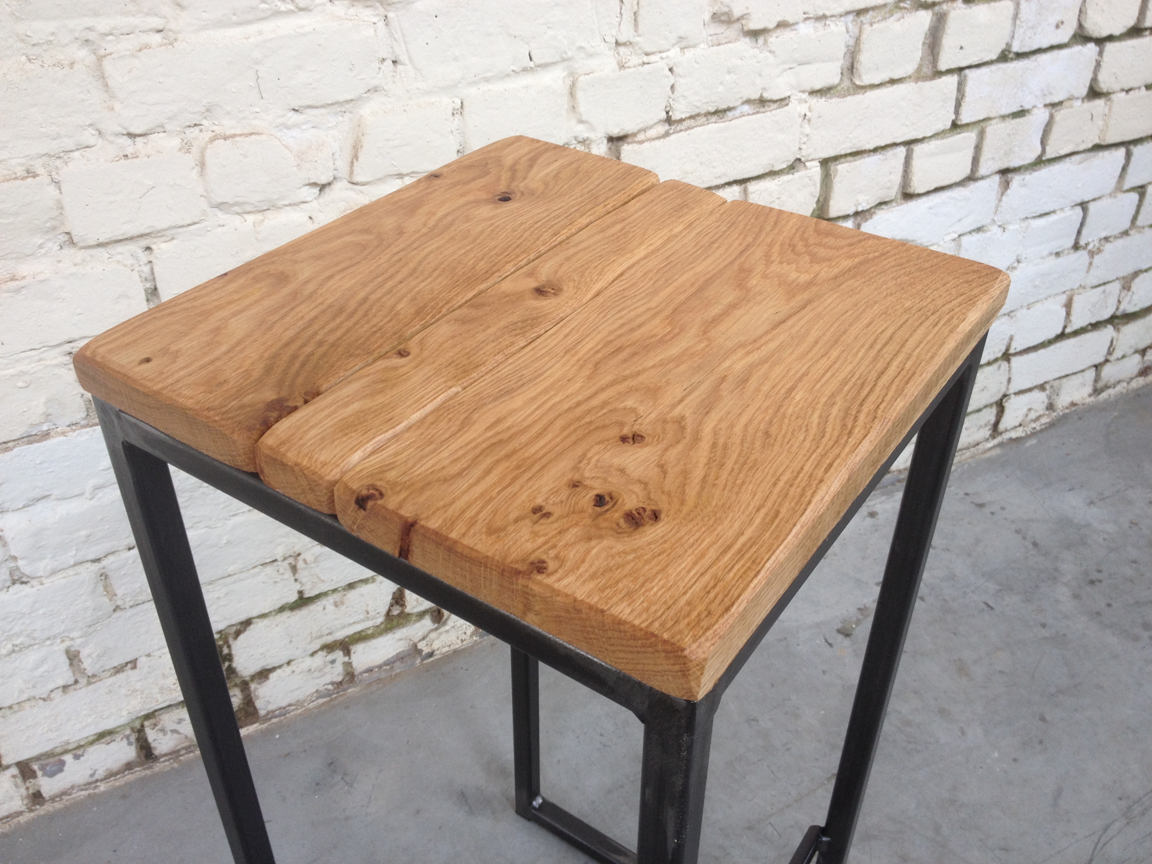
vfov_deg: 40.7
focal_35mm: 35
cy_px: 432
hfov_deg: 52.6
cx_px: 576
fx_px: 1165
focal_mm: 4.28
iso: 50
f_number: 2.4
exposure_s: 1/40
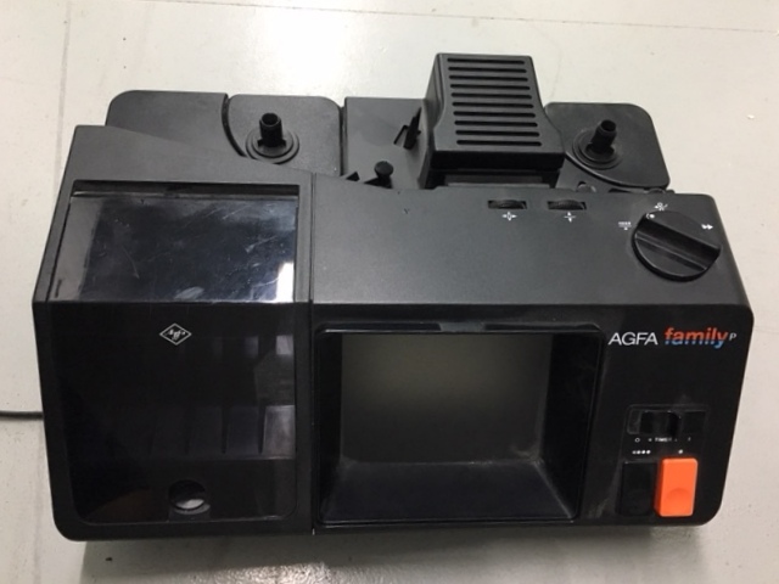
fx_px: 653
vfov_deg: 48.2
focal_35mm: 29
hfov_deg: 61.7
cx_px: 390
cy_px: 292
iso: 200
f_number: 2.2
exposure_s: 1/25
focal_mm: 4.15
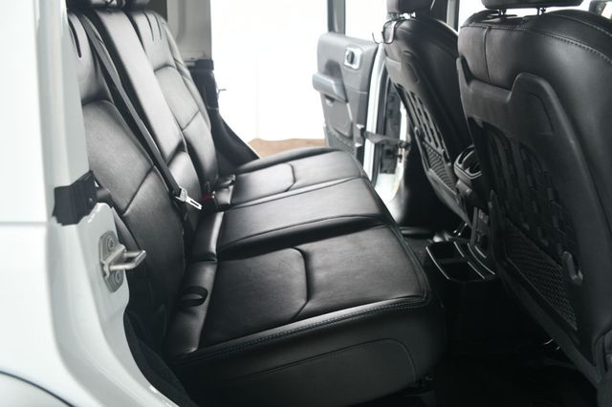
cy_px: 204
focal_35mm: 34
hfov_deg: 55.8
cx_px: 306
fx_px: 578
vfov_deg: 38.8
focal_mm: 23
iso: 100
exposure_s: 1/160
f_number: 3.8
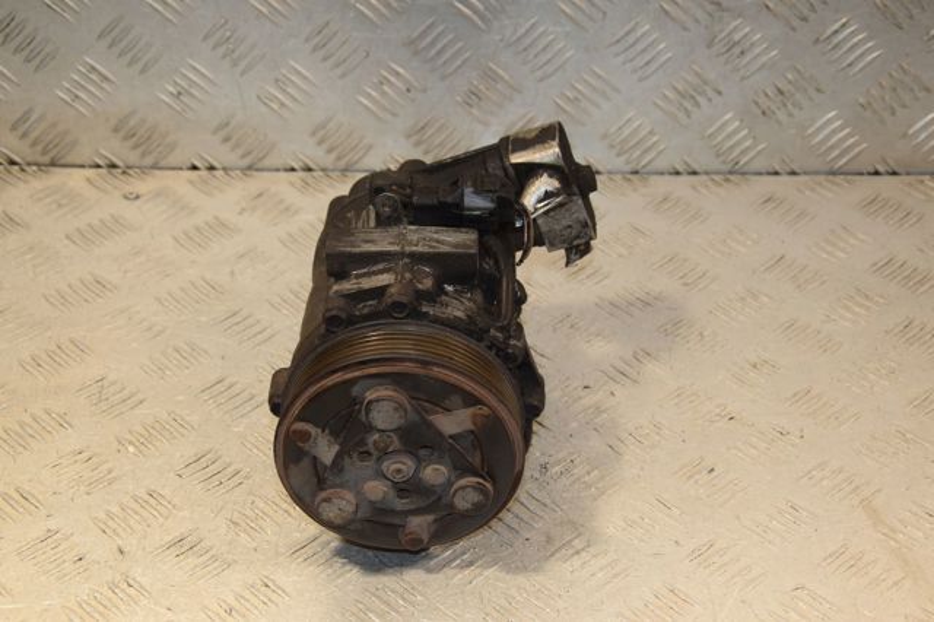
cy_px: 311
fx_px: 1867
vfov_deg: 18.9
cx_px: 467
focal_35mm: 72
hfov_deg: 28.1
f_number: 6.3
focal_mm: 48
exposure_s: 1/200
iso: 800
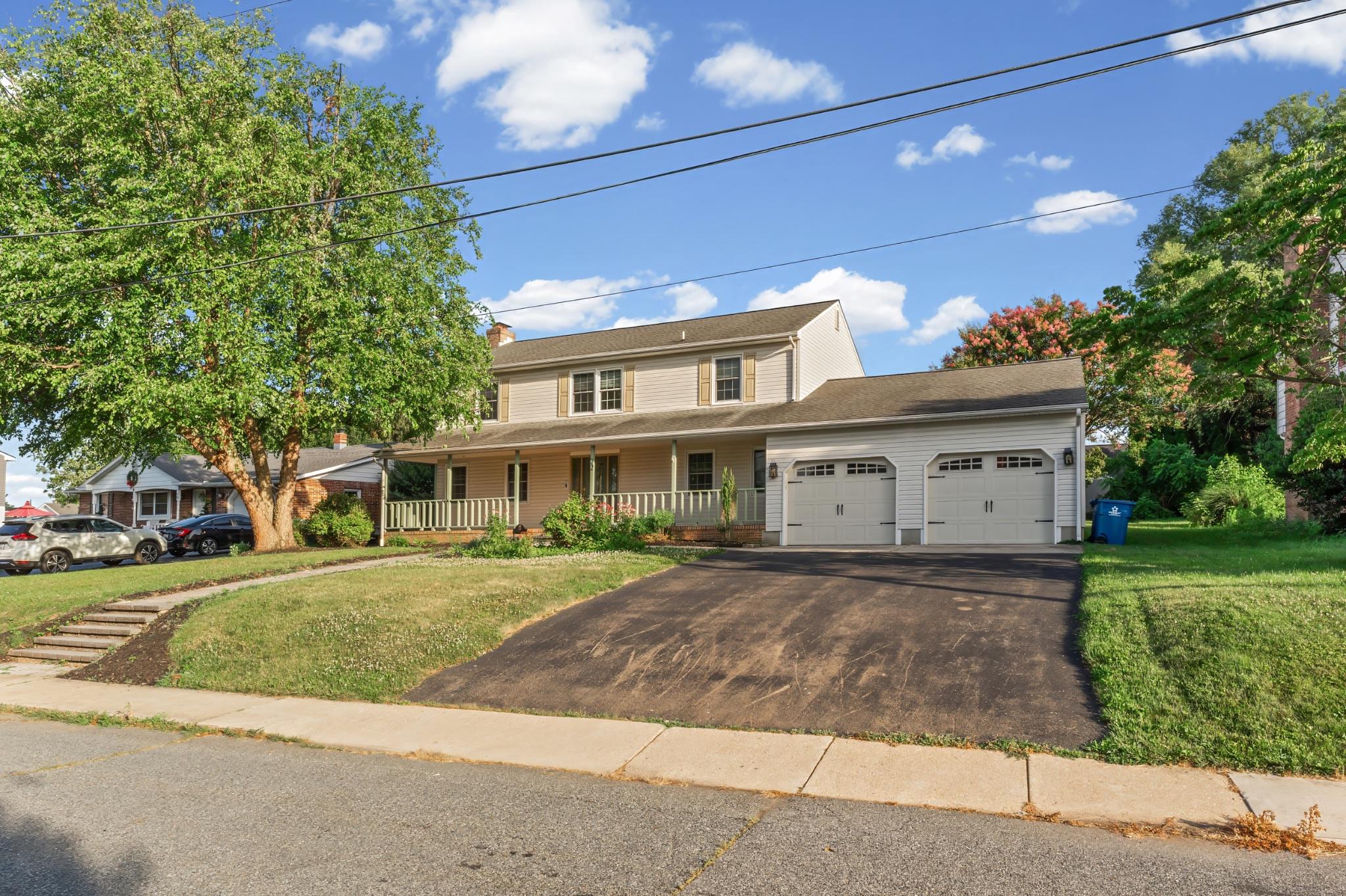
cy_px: 448
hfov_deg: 78.6
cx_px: 673
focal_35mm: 22
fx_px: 822
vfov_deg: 57.2
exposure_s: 1/125
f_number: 16
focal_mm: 22
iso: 250
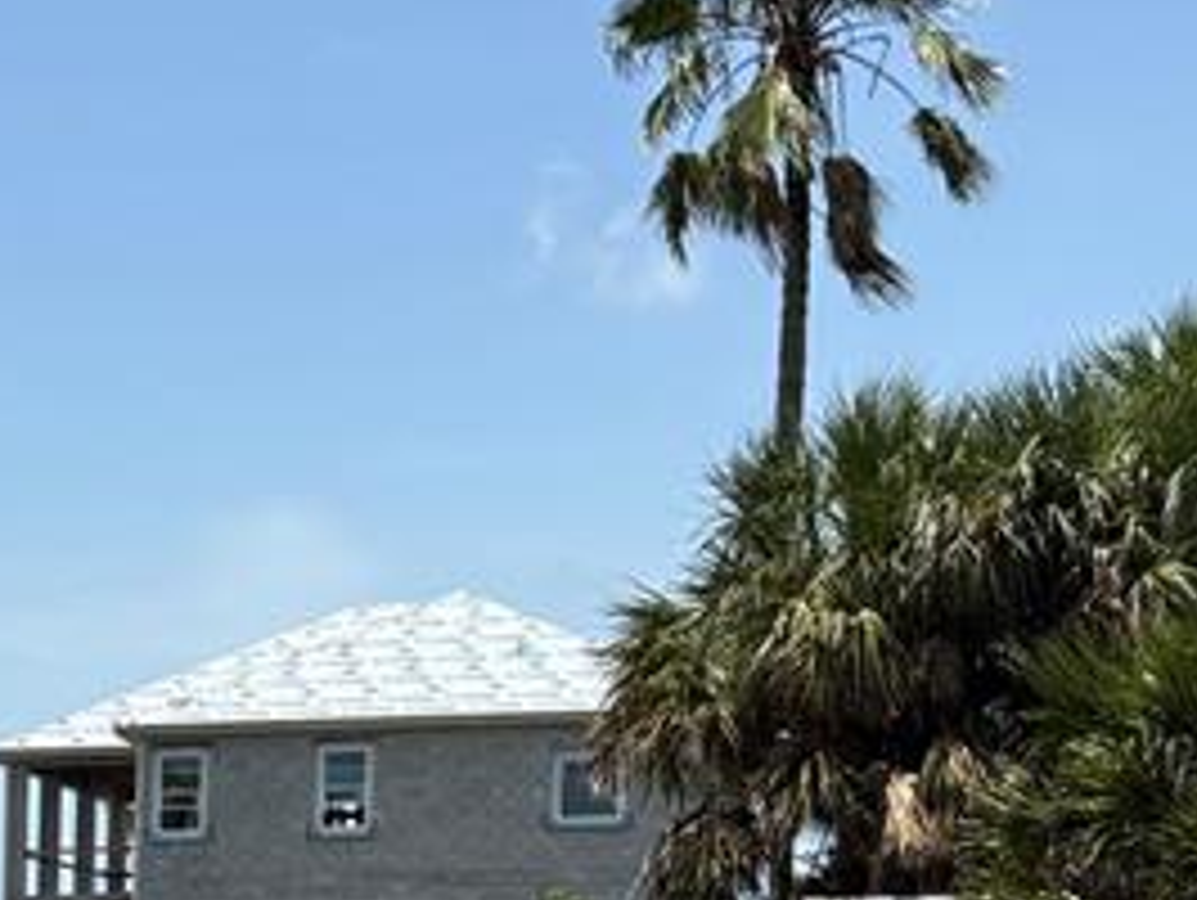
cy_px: 1575
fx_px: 3461
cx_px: -486
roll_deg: -0.1
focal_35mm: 100
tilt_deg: -7.7
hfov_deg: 17.9
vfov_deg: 13.4
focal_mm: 5.96
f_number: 1.6
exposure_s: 1/3413
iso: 50
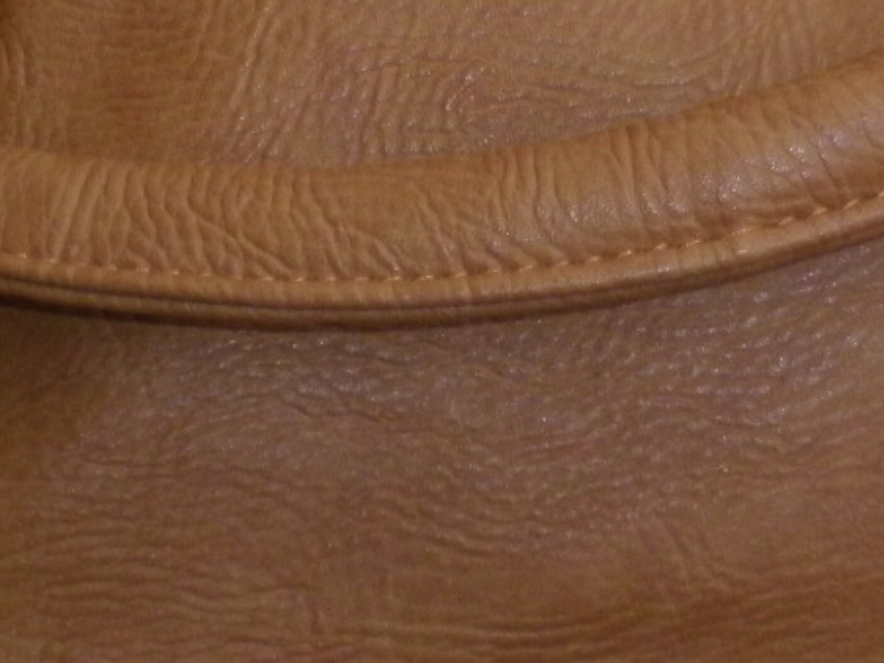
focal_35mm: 163
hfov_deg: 12.1
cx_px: 600
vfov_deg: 9.1
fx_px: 4163
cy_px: 151
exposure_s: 1/30
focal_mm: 6.3
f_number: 3.5
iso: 160
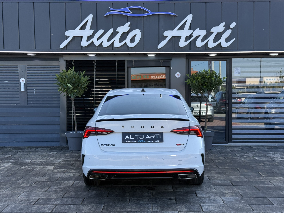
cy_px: 106
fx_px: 394
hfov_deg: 39.7
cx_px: 142
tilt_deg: -1.7
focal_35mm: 48
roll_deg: +0.3
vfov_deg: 30.3
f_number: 1.78
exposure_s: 1/1027
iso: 80
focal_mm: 6.76
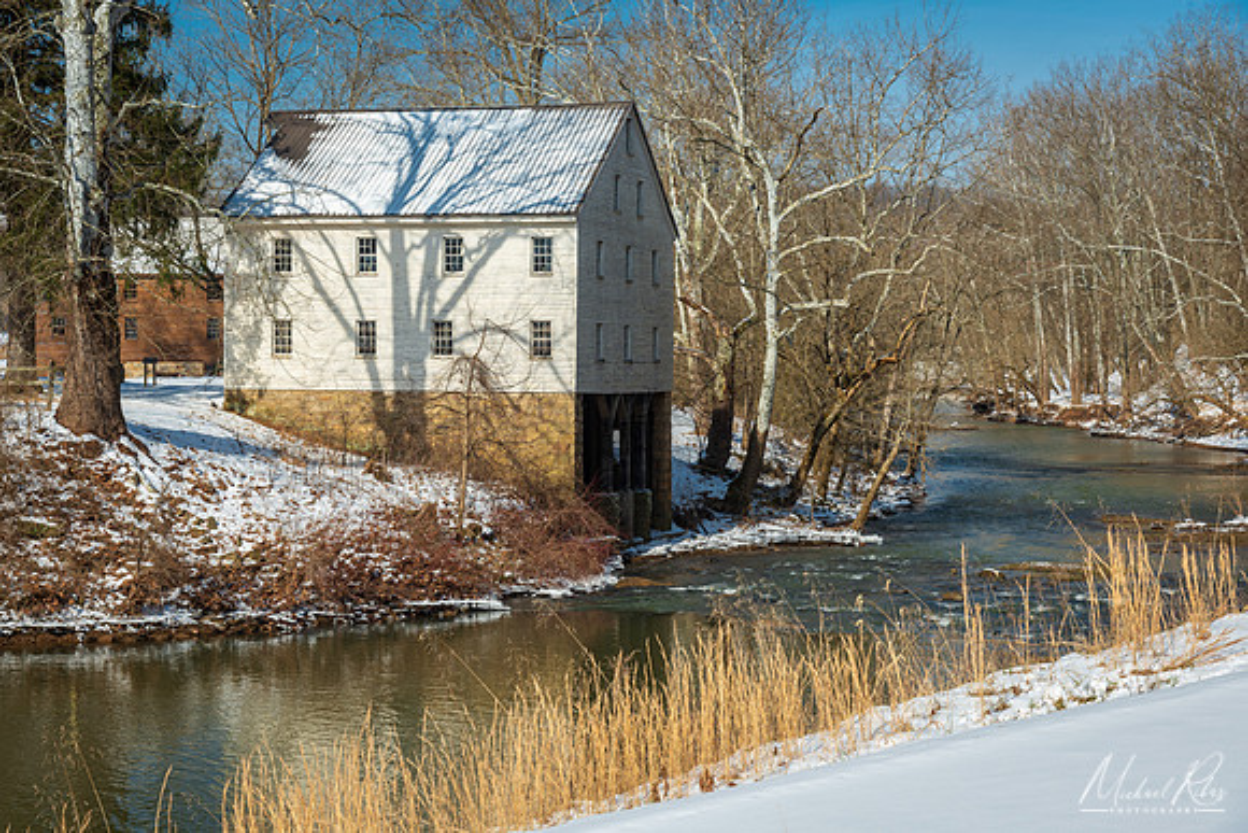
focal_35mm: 66
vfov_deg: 20.6
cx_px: 624
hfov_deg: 30.5
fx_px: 2288
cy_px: 416
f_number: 13
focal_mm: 66
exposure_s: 1/60
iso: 64
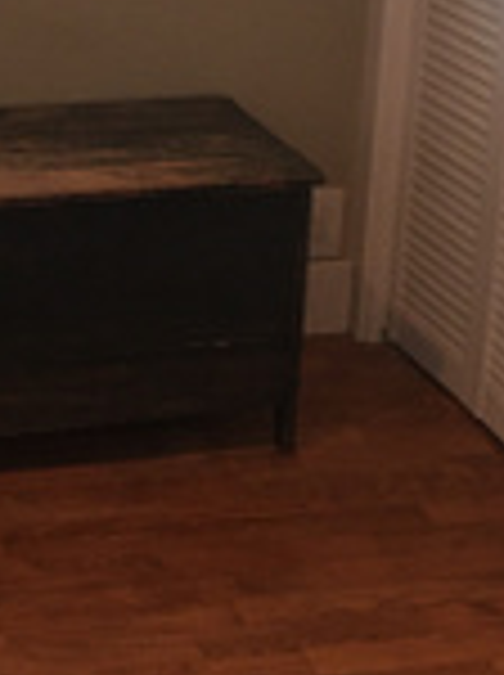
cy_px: 27
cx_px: 36
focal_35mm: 93
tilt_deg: -15.1
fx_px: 1811
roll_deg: -2.2
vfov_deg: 20.5
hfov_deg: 15.6
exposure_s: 1/30
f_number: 2.2
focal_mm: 4.15
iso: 80
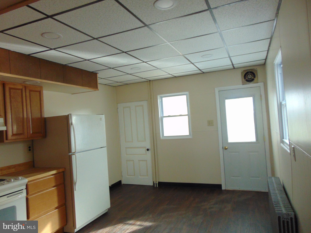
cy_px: 116
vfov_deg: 54.9
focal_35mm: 25
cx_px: 156
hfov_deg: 69.4
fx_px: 225
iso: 160
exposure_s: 1/30
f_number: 3
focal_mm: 4.5
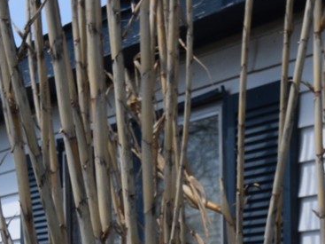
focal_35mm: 160
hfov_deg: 12.3
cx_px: 108
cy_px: 397
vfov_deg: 9.0
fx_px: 1502
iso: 200
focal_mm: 20
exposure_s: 1/400
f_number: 10
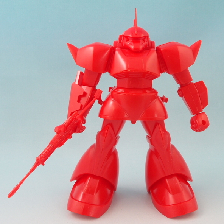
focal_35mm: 49
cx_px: 134
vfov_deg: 34.7
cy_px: 111
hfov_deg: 34.6
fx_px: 359
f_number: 8
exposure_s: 1/1.3
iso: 100
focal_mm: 8.99
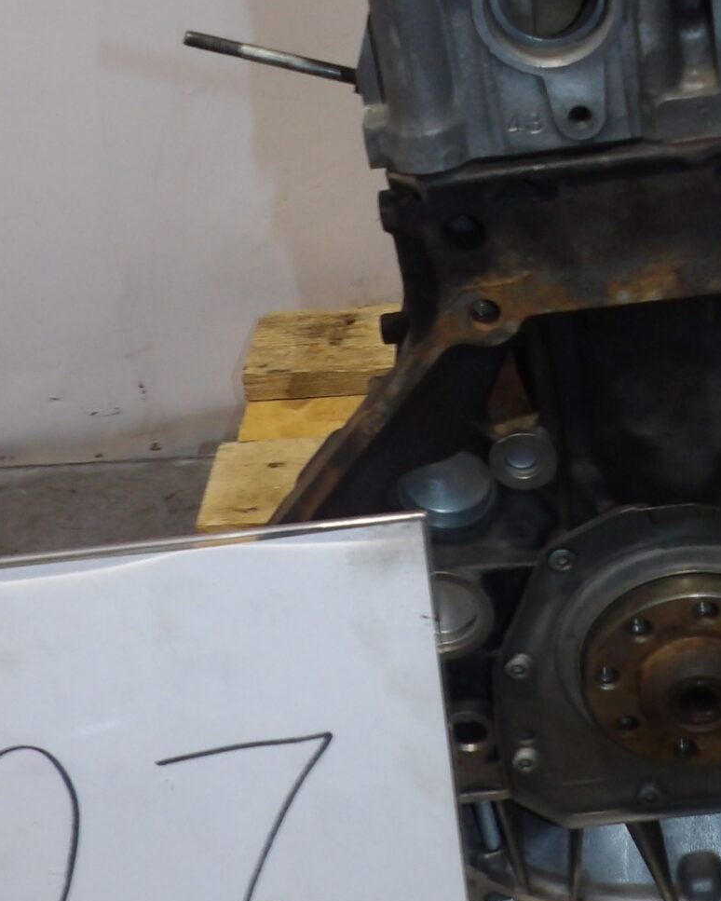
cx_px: 578
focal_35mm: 62
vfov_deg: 30.3
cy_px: 311
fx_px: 1653
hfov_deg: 24.2
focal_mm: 4.3
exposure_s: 1/60
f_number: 3.2
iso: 200
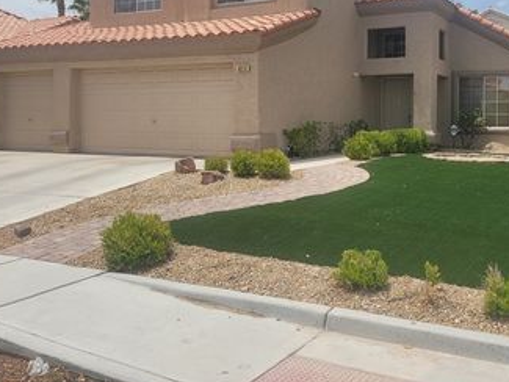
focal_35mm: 40
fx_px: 588
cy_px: 114
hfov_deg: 46.4
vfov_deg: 35.5
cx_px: 319
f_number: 1.8
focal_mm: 5.4
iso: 40
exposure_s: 1/3707
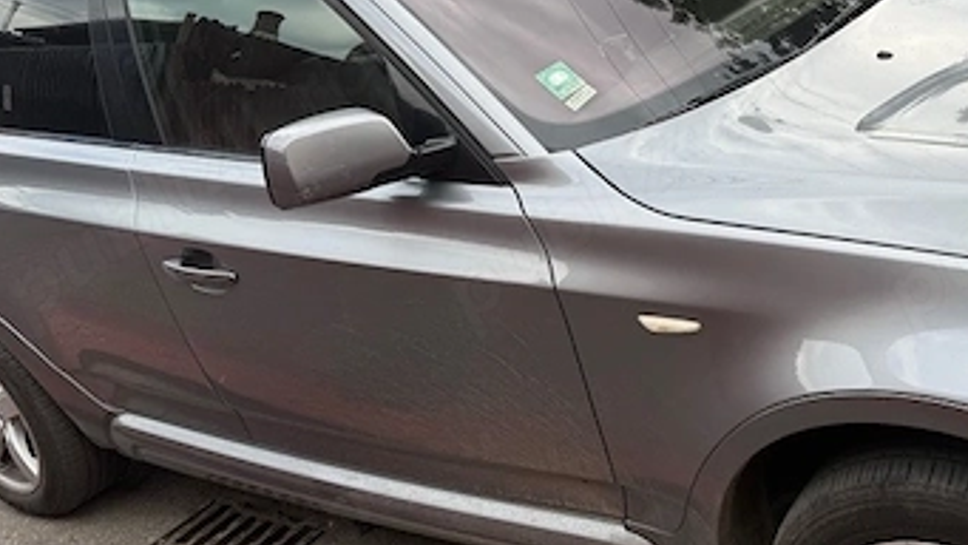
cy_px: 196
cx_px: 744
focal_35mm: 46
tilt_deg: -19.9
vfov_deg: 25.9
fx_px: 1181
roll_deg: +10.8
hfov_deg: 43.0
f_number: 1.78
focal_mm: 6.76
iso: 80
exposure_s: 1/898
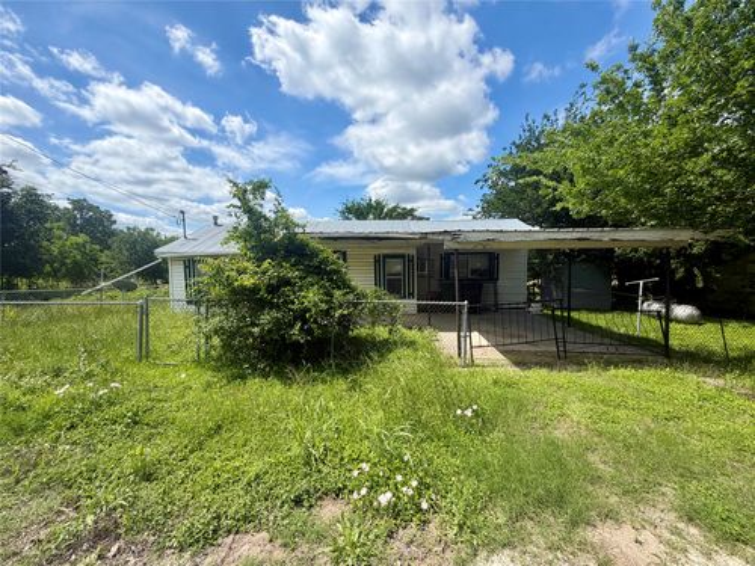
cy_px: 283
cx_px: 378
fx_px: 305
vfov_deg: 85.7
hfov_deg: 102.1
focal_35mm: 14
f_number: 2.2
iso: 20
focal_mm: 2.22
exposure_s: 1/820
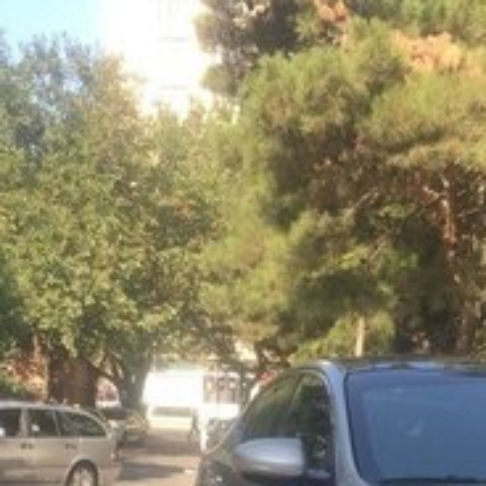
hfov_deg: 24.9
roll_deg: -2.9
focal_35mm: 69
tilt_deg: -11.6
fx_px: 1096
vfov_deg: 22.7
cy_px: 605
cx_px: 322
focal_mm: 4.15
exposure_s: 1/444
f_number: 2.2
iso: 32
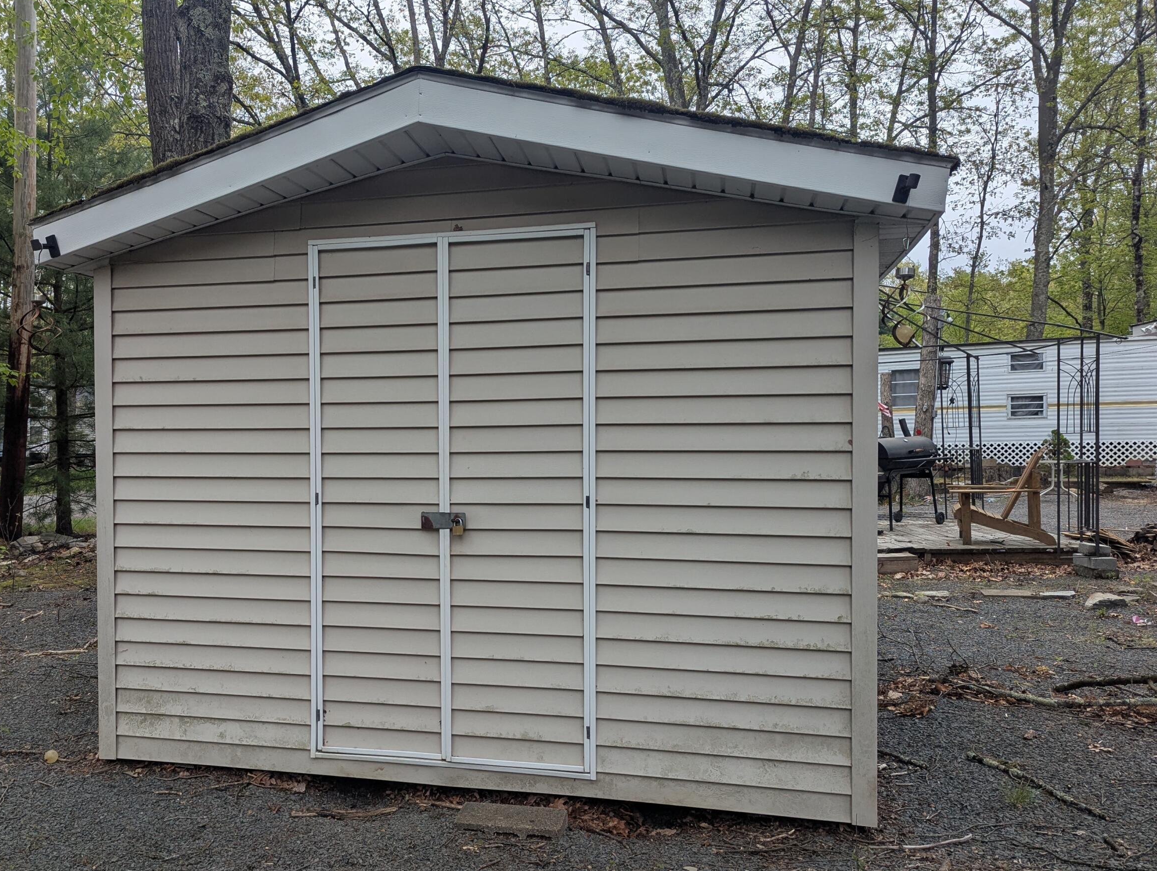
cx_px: 438
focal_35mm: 31
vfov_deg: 45.5
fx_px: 1037
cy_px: 469
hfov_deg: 57.6
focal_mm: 6.81
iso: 39
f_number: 1.85
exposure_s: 1/1217
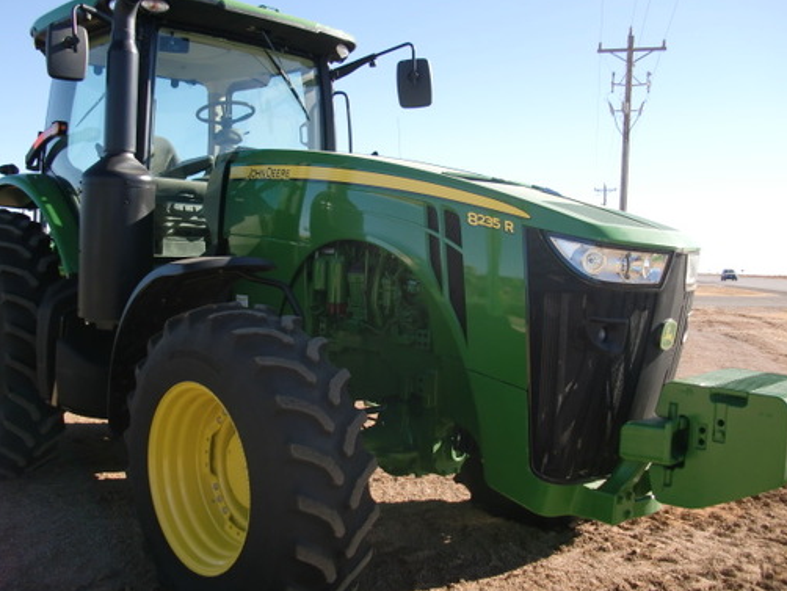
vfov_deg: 36.8
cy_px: 273
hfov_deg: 47.8
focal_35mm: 39
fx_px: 887
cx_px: 375
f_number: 2.8
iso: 64
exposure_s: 1/640
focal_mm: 6.3
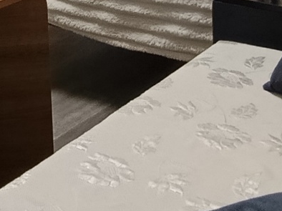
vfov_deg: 15.7
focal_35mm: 78
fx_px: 635
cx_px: 22
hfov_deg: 24.3
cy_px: -183
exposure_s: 1/60
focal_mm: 1.65
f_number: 2.2
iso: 314
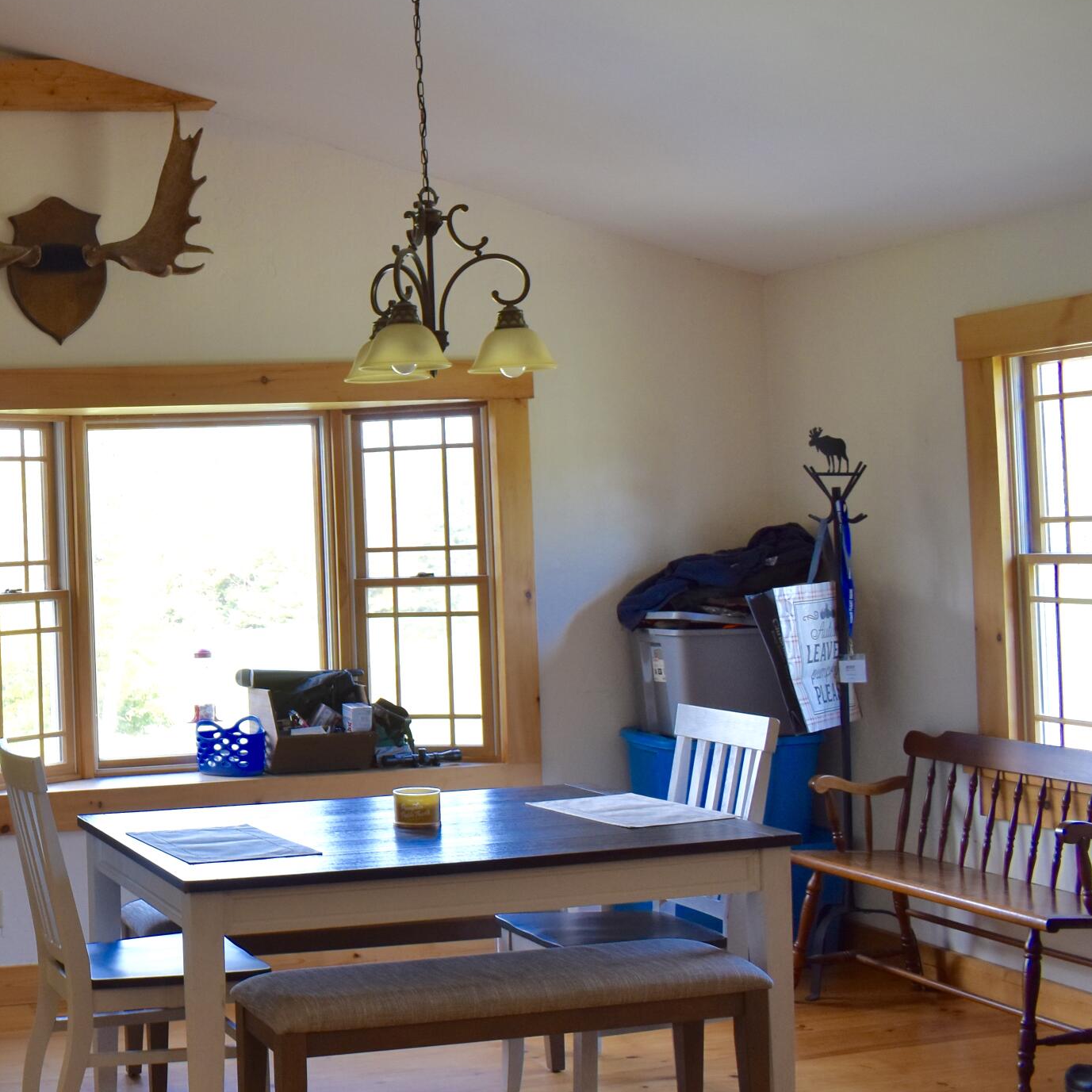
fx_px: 1785
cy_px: 515
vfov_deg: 34.0
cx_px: -93
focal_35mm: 50
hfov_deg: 30.6
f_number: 5
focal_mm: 18
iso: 400
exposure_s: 1/100
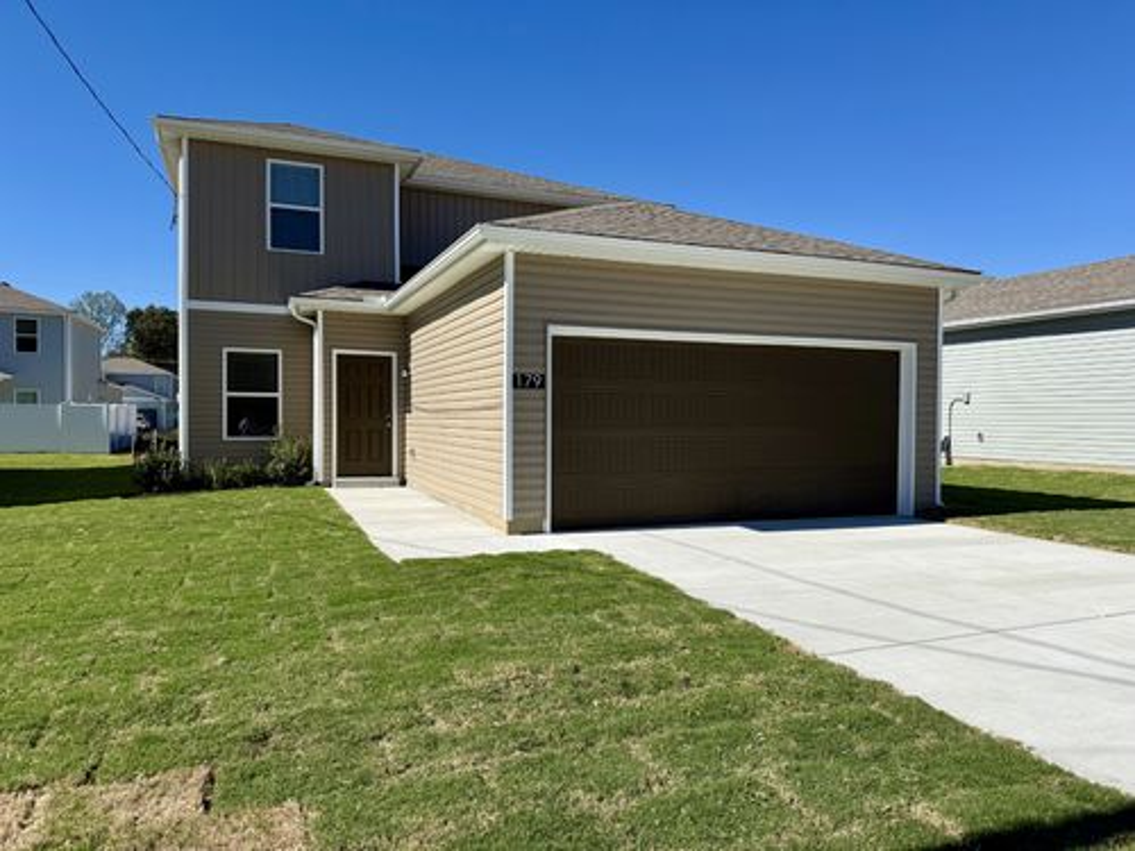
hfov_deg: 71.6
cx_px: 568
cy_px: 426
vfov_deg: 56.8
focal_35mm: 24
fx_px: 787
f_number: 1.78
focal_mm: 6.76
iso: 80
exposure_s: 1/6173
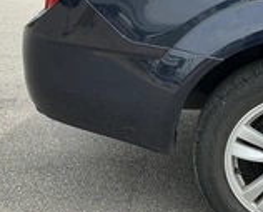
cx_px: 160
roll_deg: -1.7
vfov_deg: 22.1
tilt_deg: -8.2
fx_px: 538
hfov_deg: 27.4
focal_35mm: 69
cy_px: 58
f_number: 1.8
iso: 25
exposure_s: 1/1121
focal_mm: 3
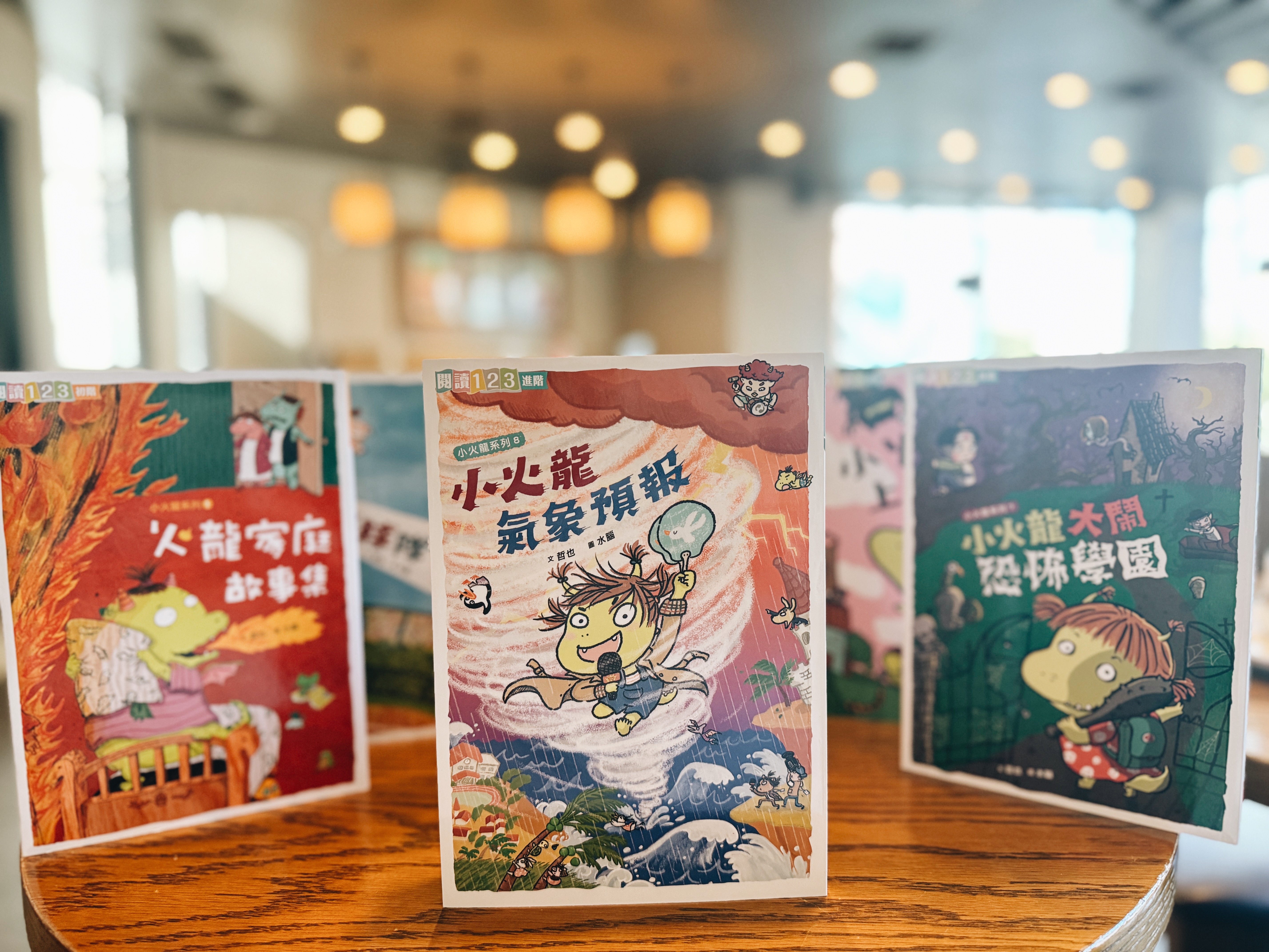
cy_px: 476
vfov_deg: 56.8
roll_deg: +0.7
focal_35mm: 24
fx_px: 880
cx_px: 634
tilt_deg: -5.1
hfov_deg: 71.6
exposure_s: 1/60
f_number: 1.78
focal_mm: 6.76
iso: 320
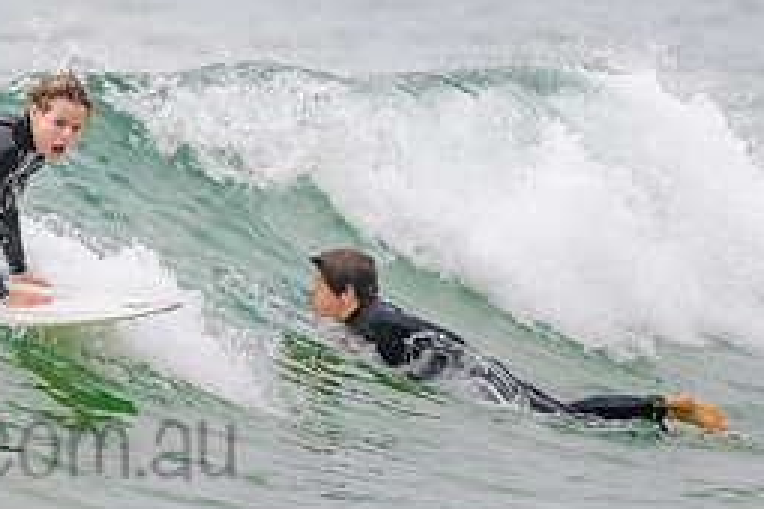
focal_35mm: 1396
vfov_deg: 1.0
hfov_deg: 1.5
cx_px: 50
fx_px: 29624
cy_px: 282
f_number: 5.6
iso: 500
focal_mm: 500
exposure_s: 1/800
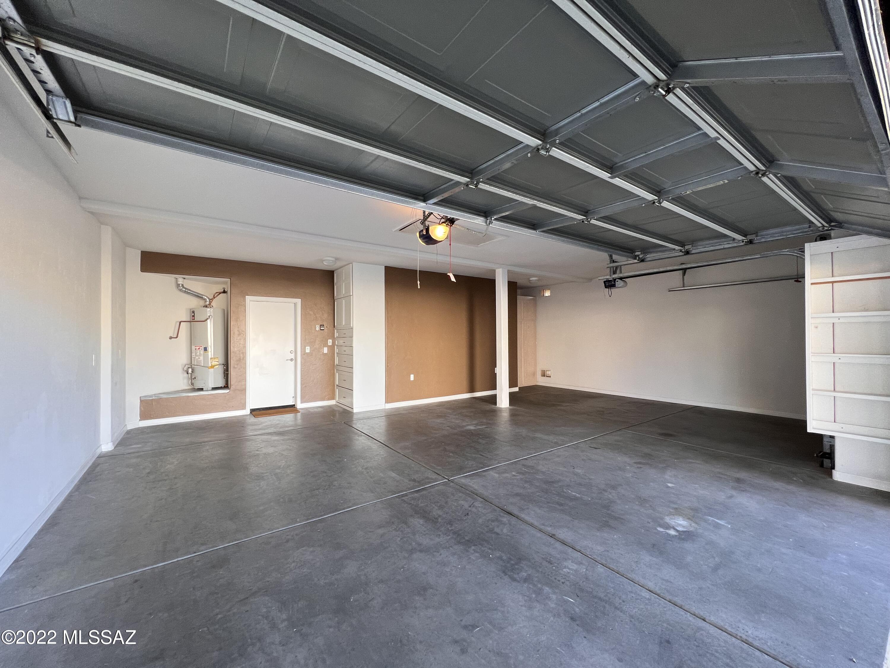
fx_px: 334
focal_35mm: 13
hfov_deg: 106.2
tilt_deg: -0.2
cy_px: 334
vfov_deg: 89.9
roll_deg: +0.6
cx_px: 445
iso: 80
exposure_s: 1/99
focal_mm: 1.57
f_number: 1.8
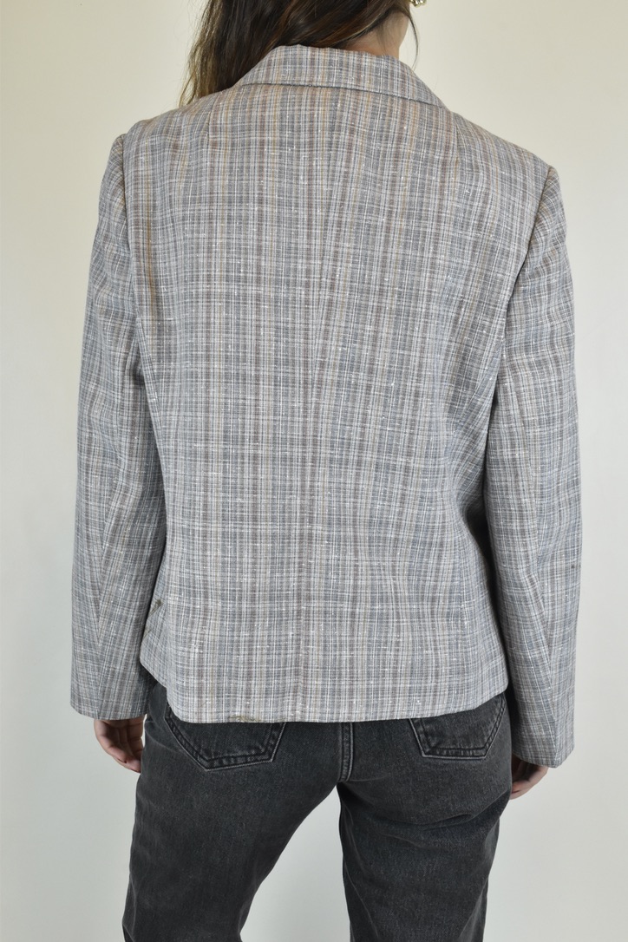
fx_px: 1217
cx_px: 314
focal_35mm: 46
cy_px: 471
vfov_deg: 42.3
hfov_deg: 28.9
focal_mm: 31
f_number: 13
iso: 1600
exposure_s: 1/50
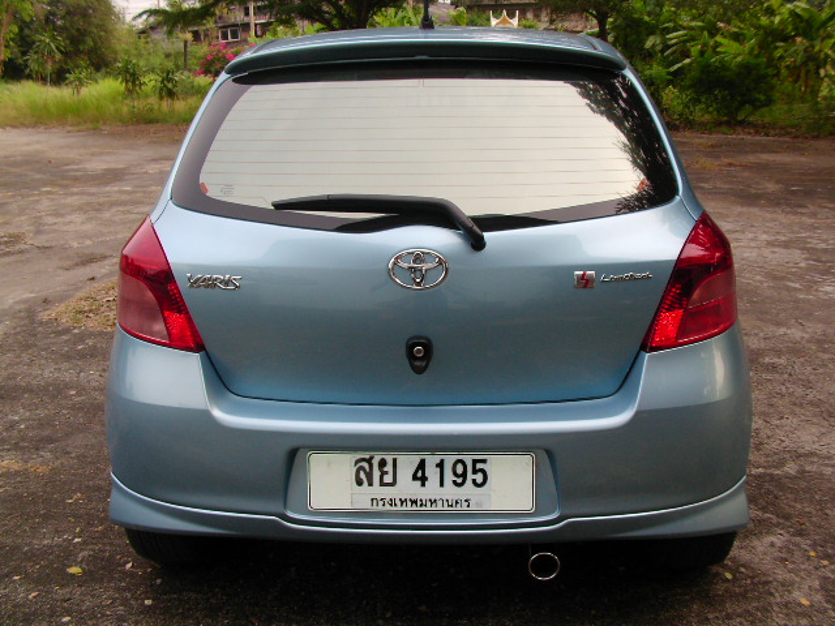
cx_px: 418
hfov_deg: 49.0
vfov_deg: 37.7
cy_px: 313
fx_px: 917
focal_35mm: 38
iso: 50
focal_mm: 5.8
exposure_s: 1/160
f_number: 3.5
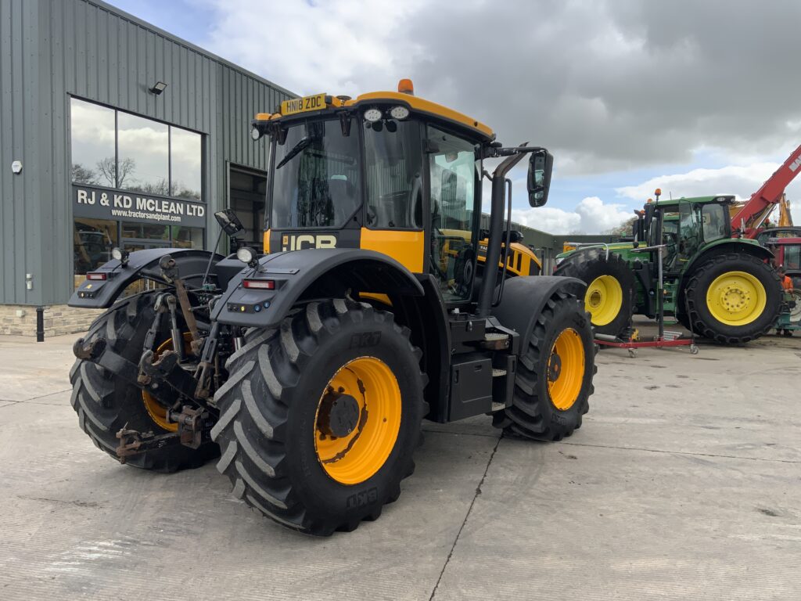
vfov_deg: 48.2
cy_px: 300
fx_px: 671
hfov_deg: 61.7
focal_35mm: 29
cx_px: 400
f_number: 1.8
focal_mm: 3
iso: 16
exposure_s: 1/855
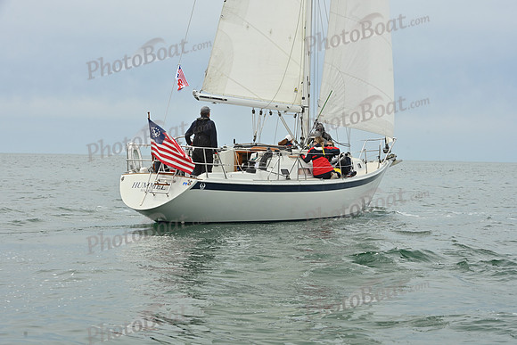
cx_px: 258
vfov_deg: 19.5
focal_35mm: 70
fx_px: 1005
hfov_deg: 28.8
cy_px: 172
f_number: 10
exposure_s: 1/800
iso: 320
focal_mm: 70
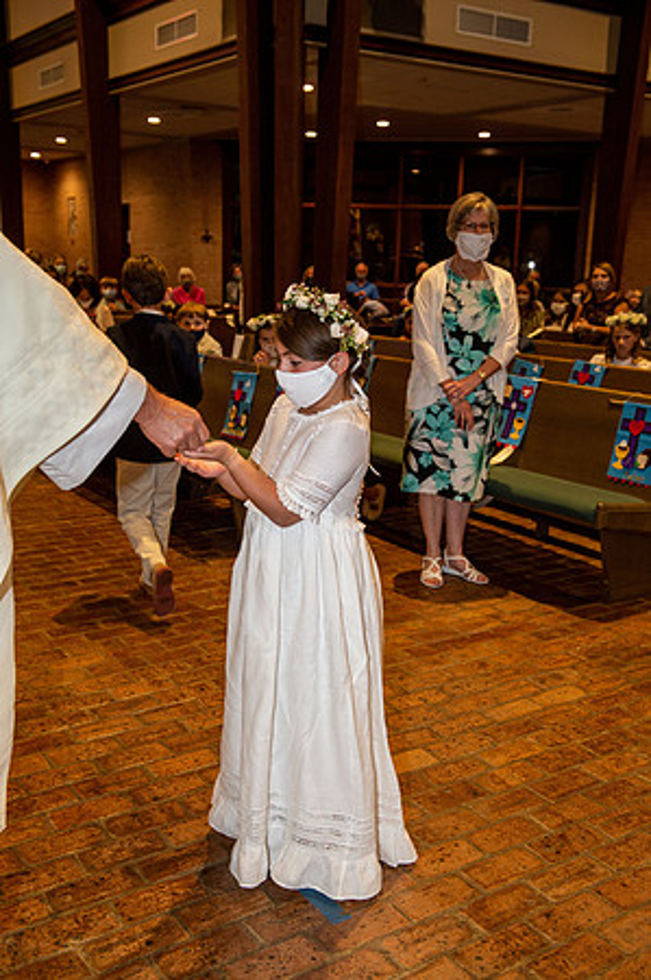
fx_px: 1033
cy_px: 490
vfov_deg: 50.7
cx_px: 326
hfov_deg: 35.0
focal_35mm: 38
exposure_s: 1/125
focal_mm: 38
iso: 1600
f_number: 5
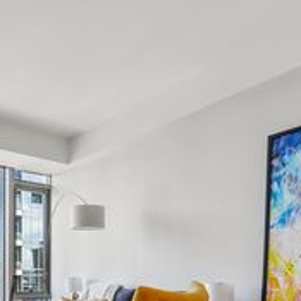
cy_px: 271
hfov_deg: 47.4
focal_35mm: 34
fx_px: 334
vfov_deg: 44.1
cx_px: 93
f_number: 7.1
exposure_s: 1/8
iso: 320
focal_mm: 14
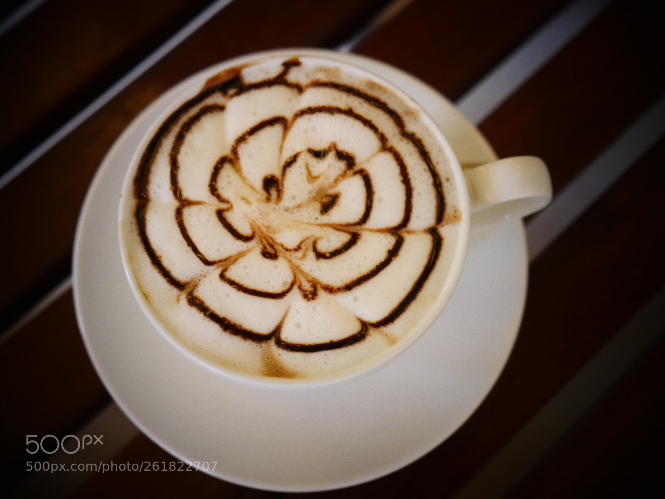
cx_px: 332
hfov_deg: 38.2
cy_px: 250
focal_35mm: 50
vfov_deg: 29.1
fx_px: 961
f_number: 2.8
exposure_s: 1/60
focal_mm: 25
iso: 2000
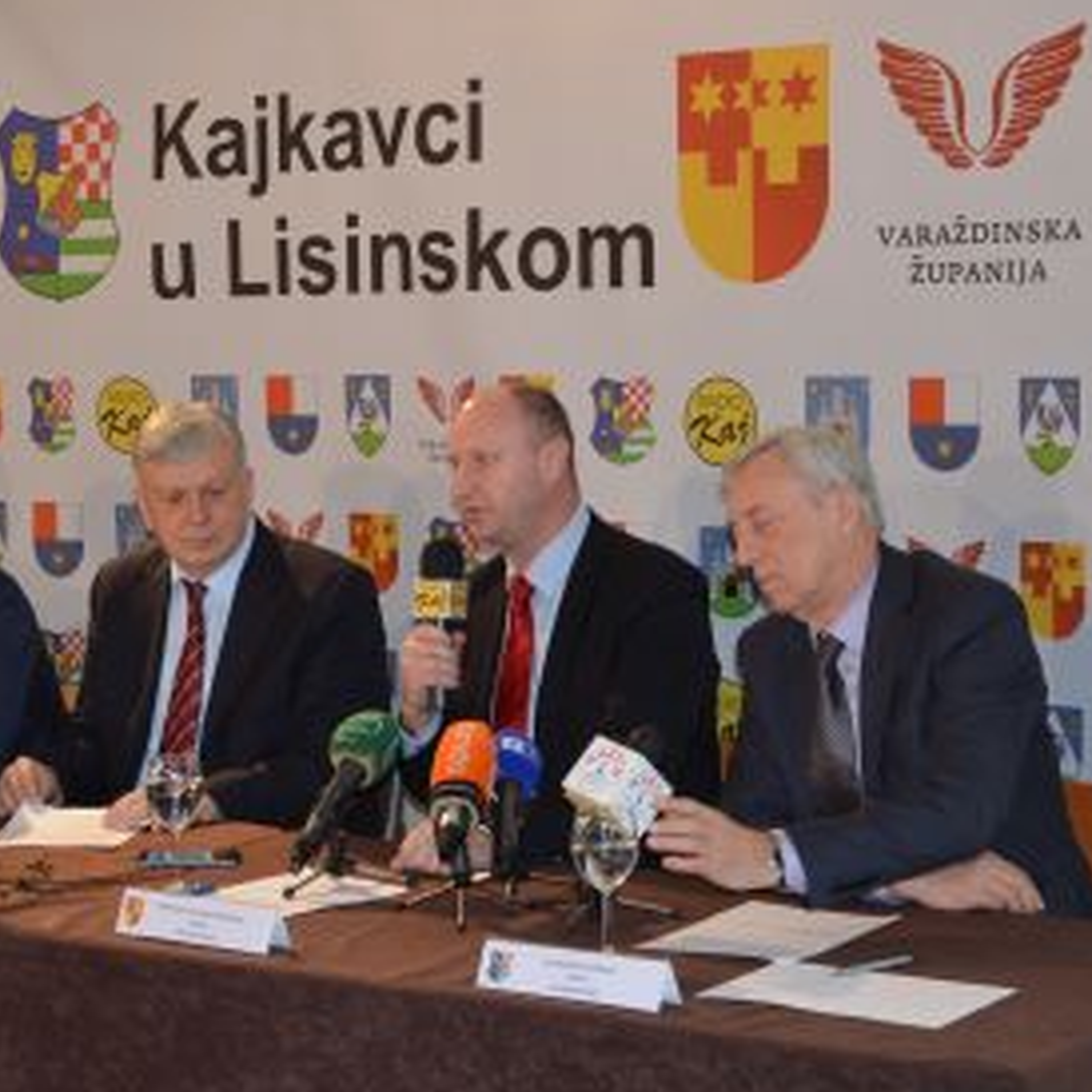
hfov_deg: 19.7
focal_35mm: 88
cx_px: 367
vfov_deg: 19.7
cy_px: 482
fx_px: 3141
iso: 400
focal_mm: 32
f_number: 4.2
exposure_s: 1/60
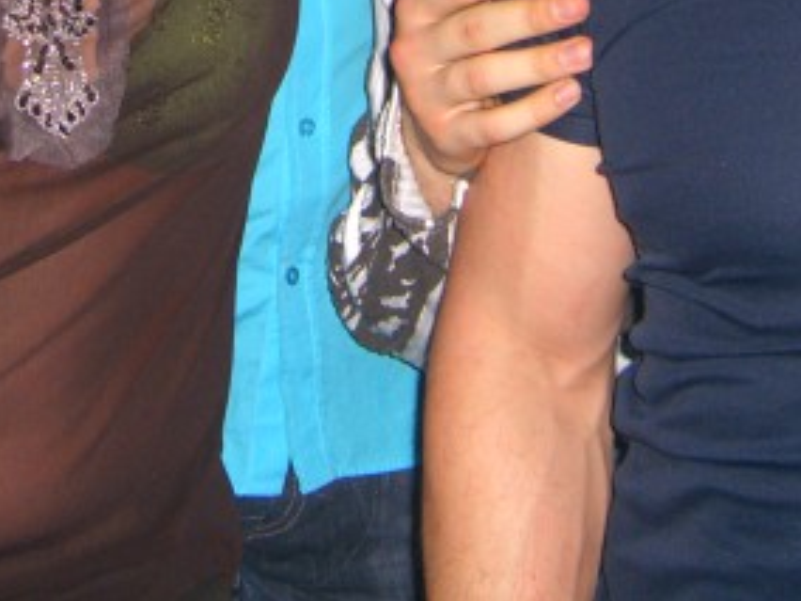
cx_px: 243
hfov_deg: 18.3
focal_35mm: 107
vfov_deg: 13.2
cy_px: -240
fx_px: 2476
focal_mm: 7.9
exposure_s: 1/60
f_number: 2.8
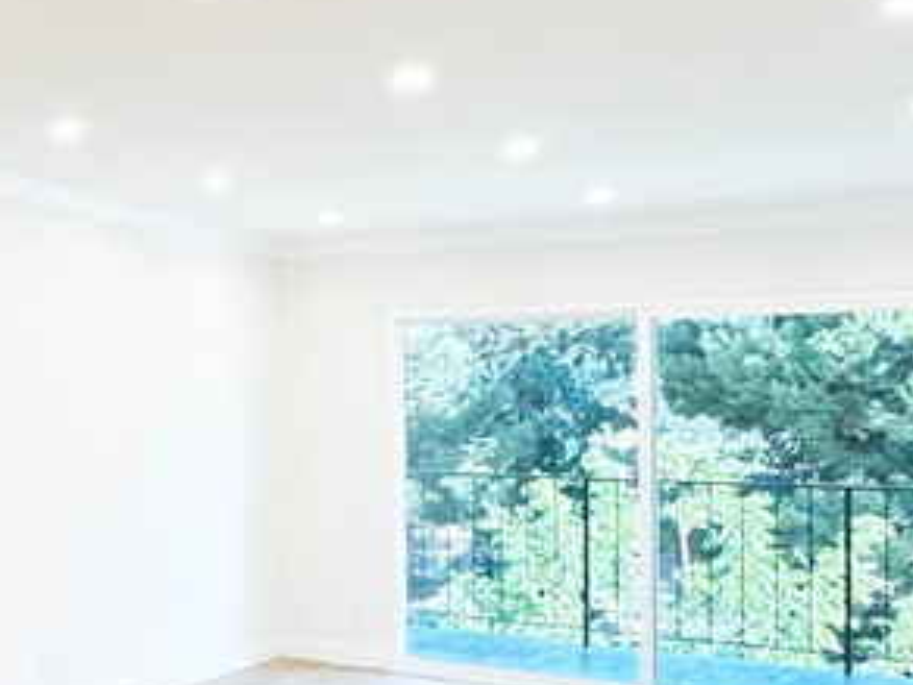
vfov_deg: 29.1
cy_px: 527
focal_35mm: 49
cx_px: -183
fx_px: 1292
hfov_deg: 32.2
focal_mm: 2.22
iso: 100
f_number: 2.2
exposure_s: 1/120
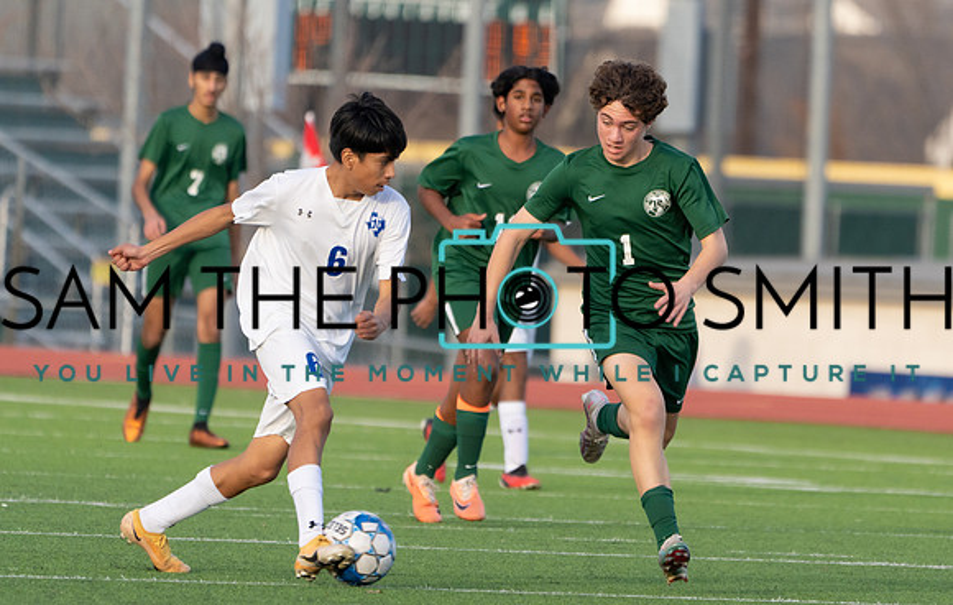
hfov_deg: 3.1
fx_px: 17367
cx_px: 647
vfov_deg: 2.0
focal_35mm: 666
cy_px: 326
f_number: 5.6
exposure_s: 1/1250
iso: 800
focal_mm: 400
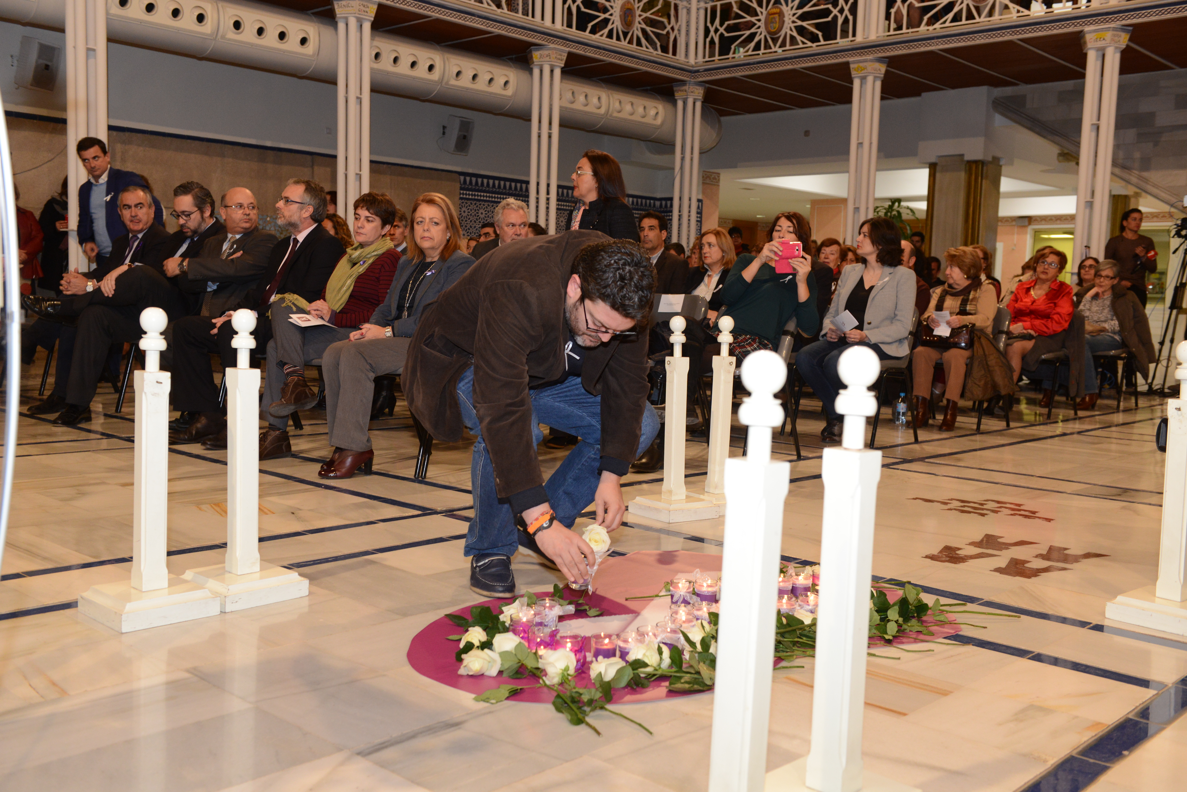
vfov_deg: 37.9
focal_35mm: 35
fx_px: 1154
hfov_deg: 54.4
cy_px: 396
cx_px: 594
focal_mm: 35
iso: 1600
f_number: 4.5
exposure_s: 1/100
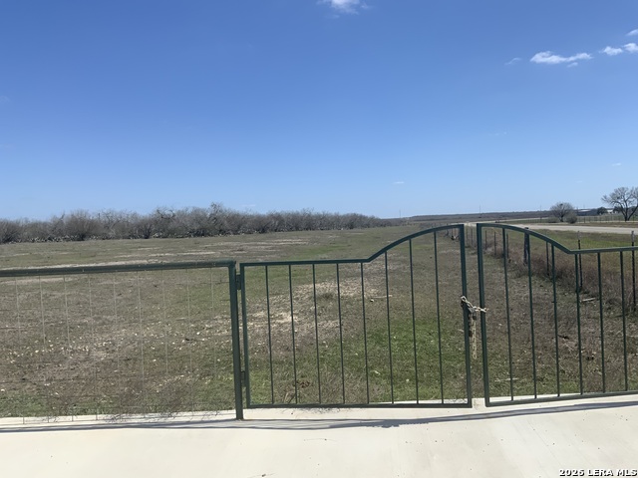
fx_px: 534
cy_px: 239
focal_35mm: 29
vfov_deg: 48.2
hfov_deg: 61.7
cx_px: 319
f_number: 1.8
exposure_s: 1/3322
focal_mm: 3
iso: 20
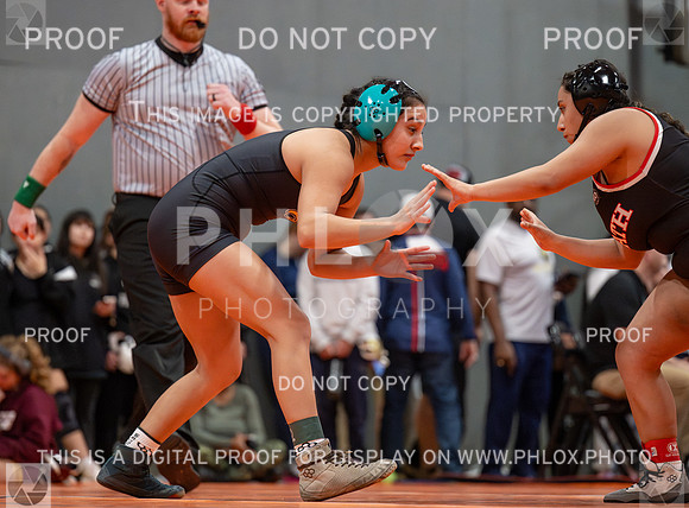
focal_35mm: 143
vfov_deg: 10.3
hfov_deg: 13.9
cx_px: 335
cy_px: 226
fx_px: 2824
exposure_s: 1/800
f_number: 2.8
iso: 5000
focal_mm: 120
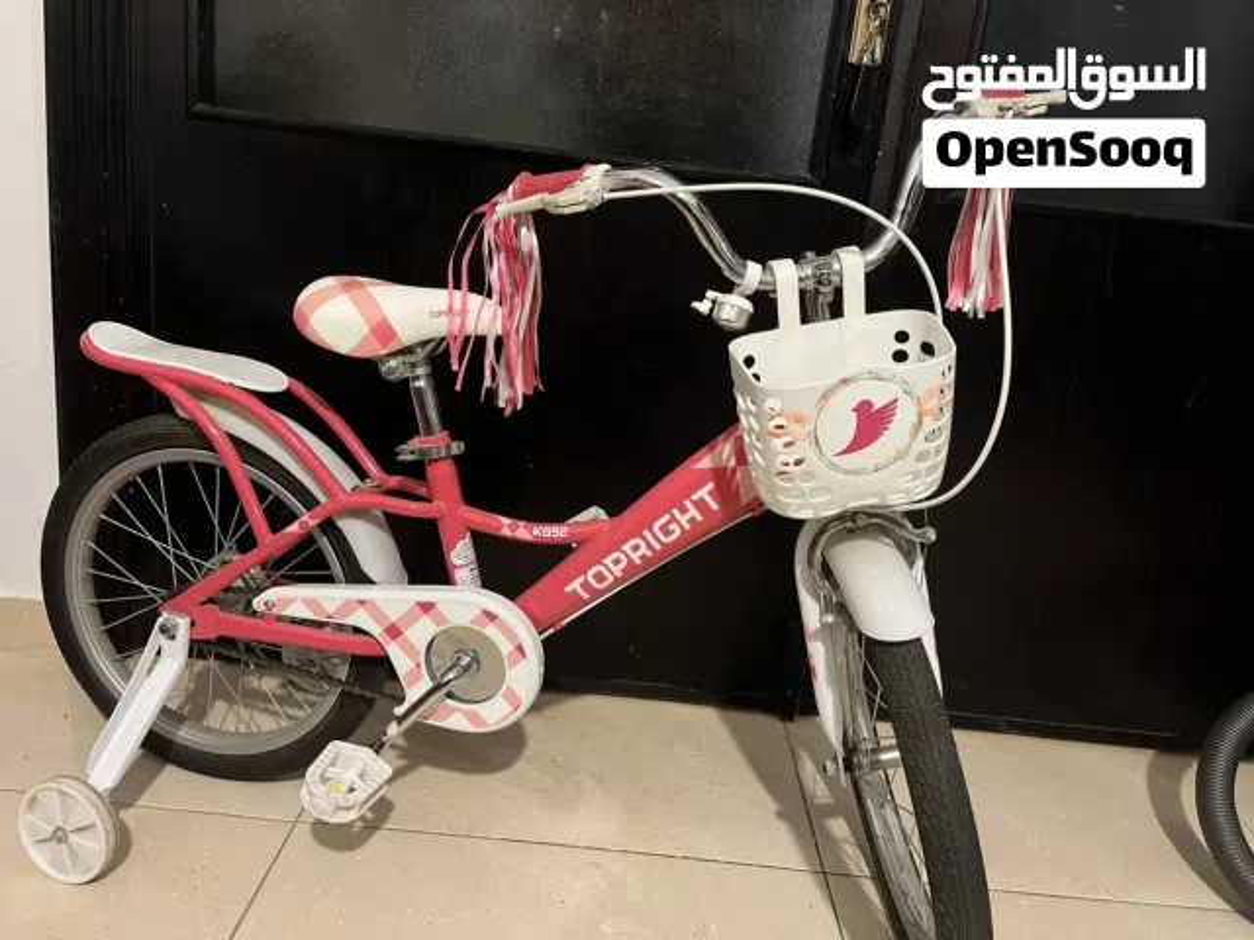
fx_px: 942
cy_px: 470
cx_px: 627
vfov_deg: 53.1
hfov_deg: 67.3
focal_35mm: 26
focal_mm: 5.1
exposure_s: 1/40
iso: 640
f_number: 1.6
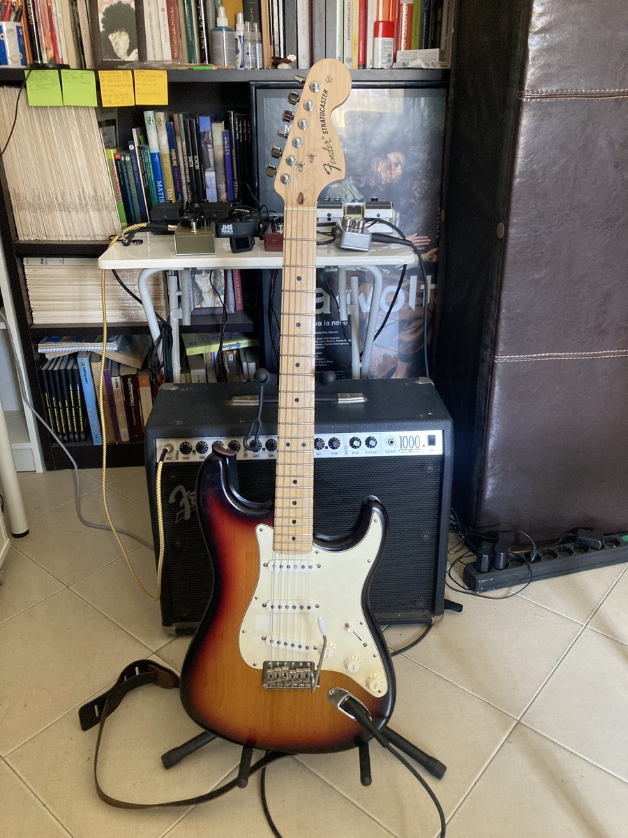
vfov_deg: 63.4
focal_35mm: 28
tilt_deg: -22.9
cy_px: 419
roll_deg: +0.7
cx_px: 314
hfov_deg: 49.7
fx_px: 677
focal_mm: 3.99
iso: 320
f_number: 1.8
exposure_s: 1/46
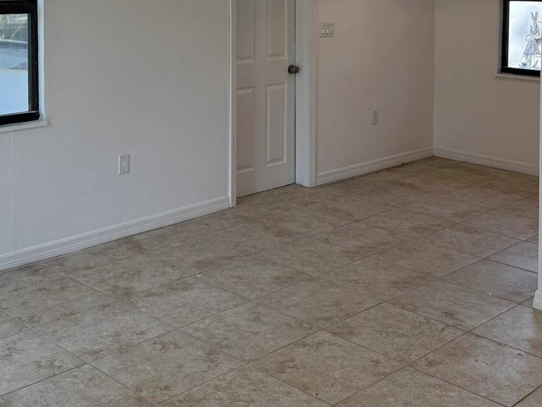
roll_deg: -0.2
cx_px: 258
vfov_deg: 27.3
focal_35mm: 51
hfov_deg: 37.5
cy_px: 26
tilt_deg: -2.1
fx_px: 799
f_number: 1.78
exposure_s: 1/234
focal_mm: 6.76
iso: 80
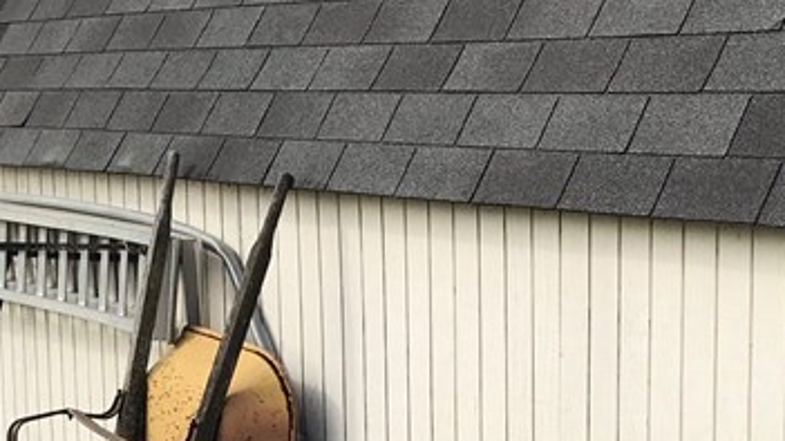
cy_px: 430
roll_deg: -0.4
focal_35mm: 89
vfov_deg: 13.4
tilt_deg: -10.0
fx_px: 1852
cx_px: 740
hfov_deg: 23.2
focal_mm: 3.99
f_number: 1.8
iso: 20
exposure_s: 1/2398
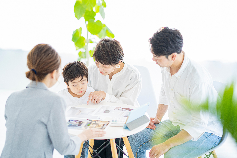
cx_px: 118
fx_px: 560
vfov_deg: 16.1
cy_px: 79
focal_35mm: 85
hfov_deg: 23.9
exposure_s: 1/320
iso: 400
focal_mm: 85
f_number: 1.6
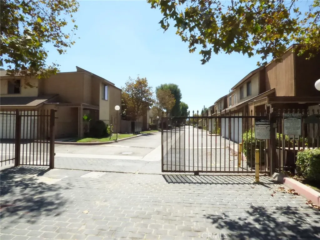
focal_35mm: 20
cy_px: 120
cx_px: 160
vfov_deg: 66.0
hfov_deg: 81.7
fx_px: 185
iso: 1600
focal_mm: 3.58
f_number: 8
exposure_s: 1/2000
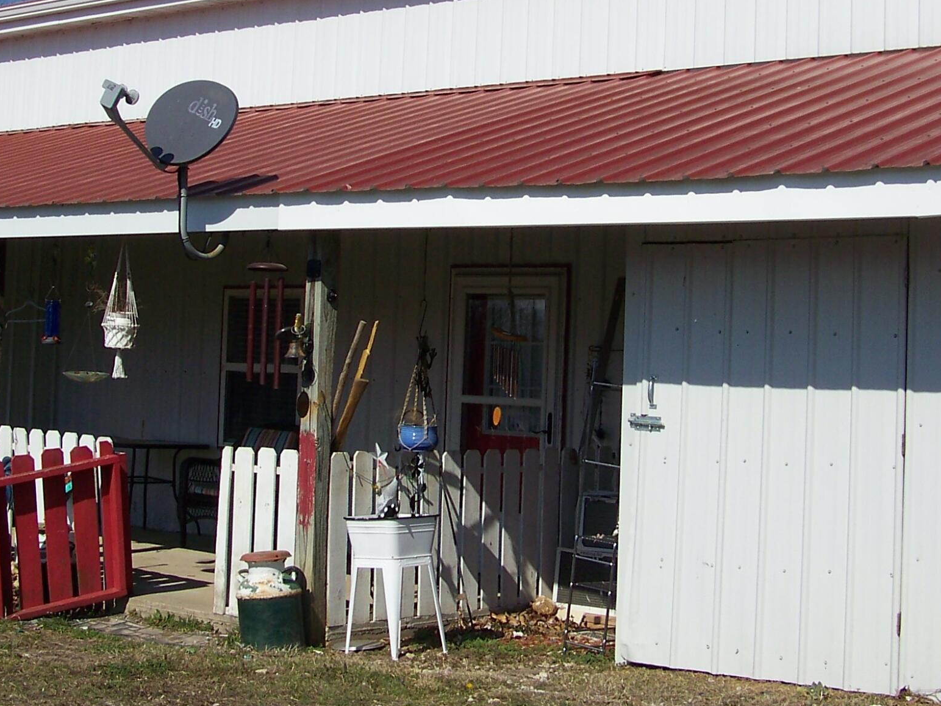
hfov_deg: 27.8
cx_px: 469
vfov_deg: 20.9
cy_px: 245
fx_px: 1903
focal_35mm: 70
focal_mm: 5.85
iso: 64
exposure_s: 1/1000
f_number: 4
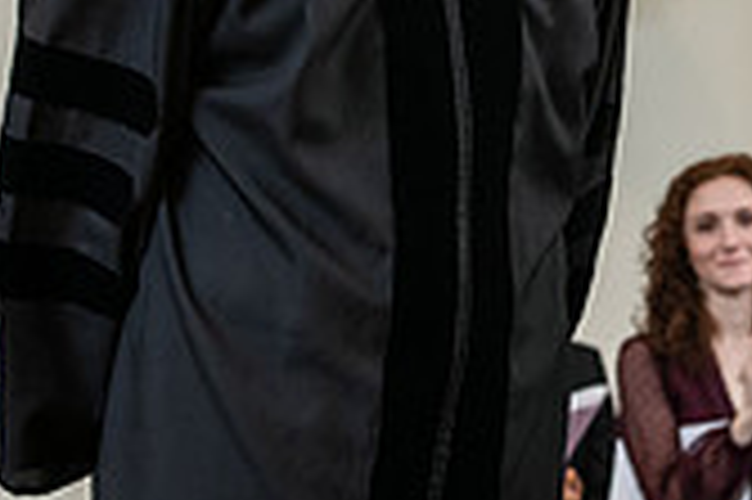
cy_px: -34
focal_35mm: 243
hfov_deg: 8.5
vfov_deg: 5.6
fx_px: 5071
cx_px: 635
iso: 1600
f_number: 4.5
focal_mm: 70
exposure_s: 1/200
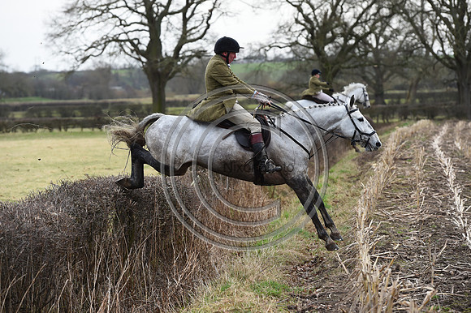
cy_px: 156
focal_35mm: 160
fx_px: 2092
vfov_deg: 8.6
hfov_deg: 12.8
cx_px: 236
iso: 1100
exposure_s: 1/1250
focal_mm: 160
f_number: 5.6
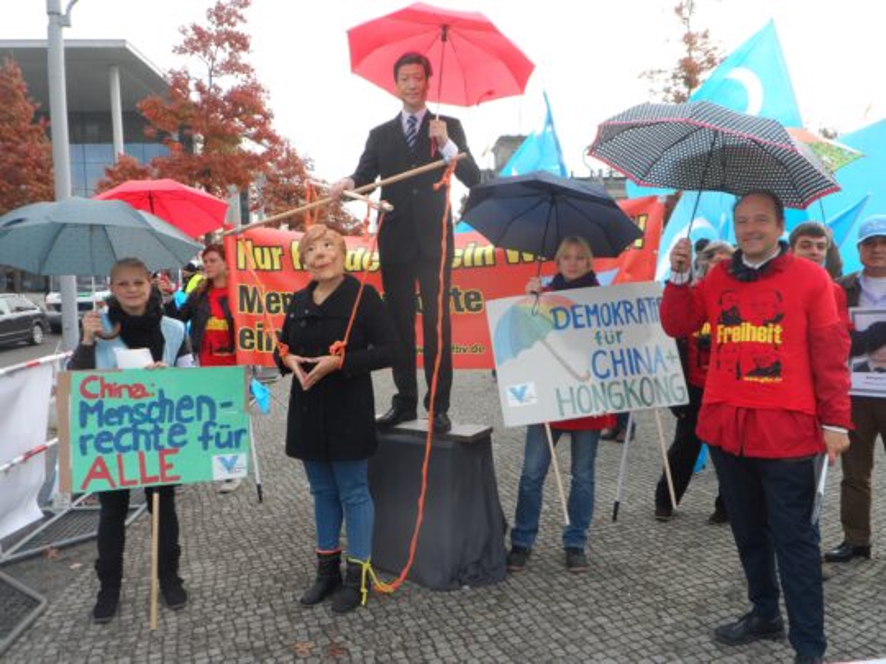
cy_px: 332
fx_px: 717
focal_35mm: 28
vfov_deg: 49.7
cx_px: 443
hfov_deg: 63.4
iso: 80
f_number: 3.1
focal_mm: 4.9
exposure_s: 1/250
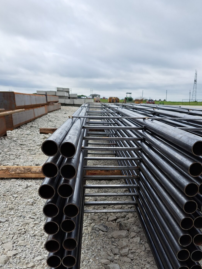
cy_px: 193
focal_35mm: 35
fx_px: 272
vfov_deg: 51.0
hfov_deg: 40.3
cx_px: 130
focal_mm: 5.23
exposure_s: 1/1802
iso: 50
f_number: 1.8
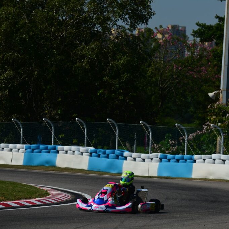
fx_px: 1632
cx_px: 114
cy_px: 102
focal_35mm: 218
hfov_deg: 8.0
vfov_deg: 8.0
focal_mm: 170
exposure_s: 1/2000
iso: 100
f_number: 3.5
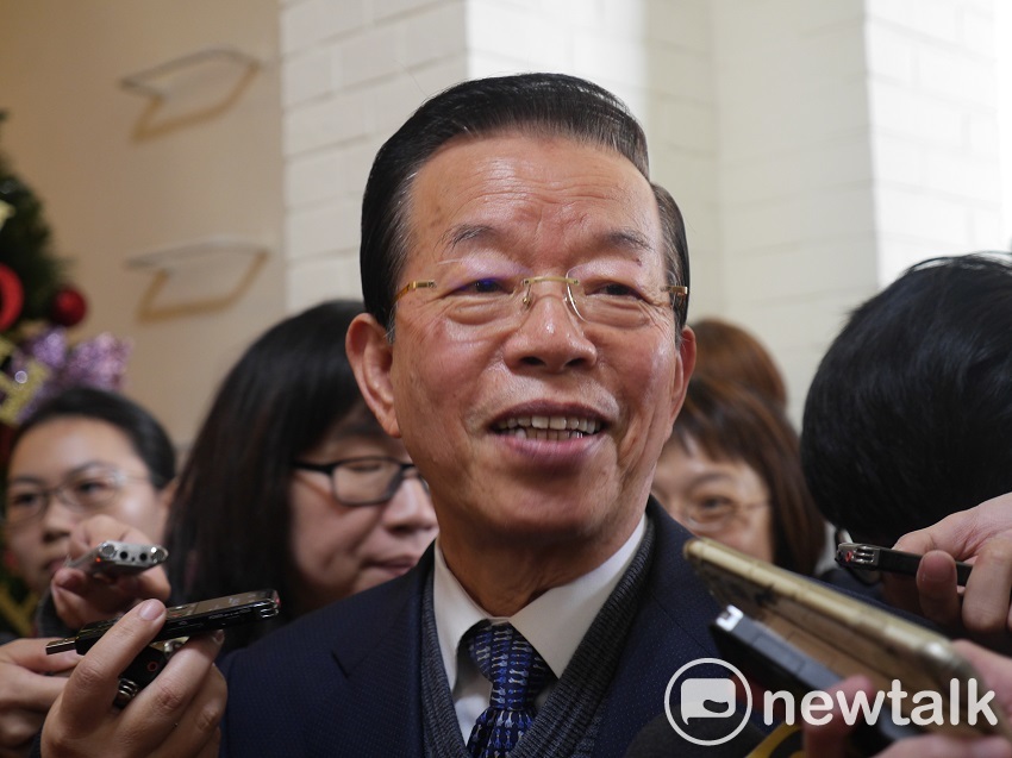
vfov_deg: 26.1
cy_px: 379
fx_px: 1637
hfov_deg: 34.4
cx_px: 506
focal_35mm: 56
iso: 800
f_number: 2.8
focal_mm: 28
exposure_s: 1/30
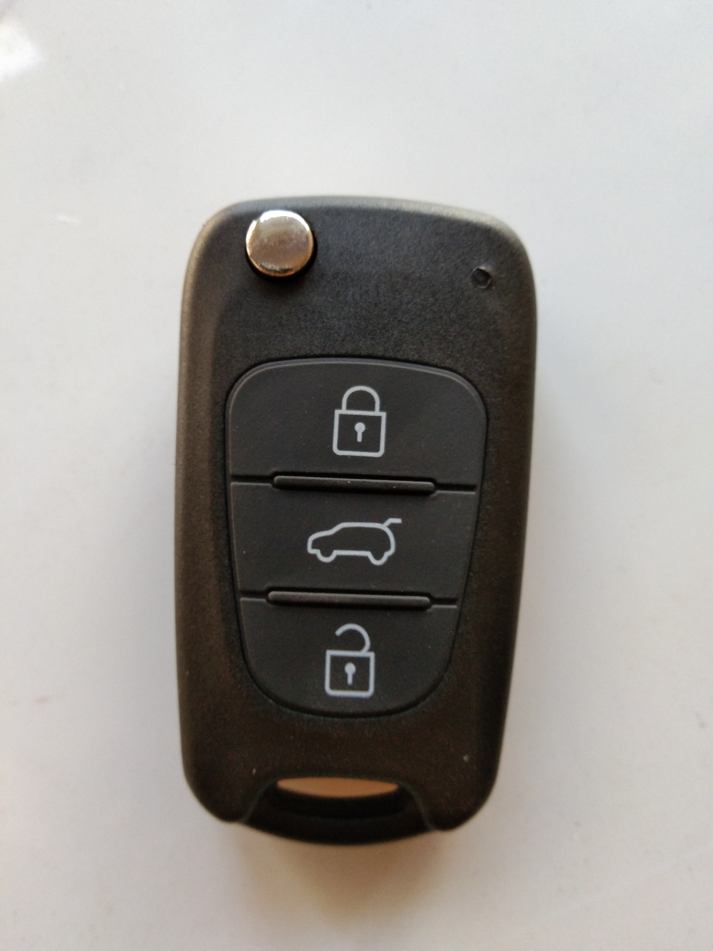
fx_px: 824
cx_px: 356
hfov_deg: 46.8
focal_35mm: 30
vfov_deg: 60.0
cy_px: 476
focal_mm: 3.65
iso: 208
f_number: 2.2
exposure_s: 1/50
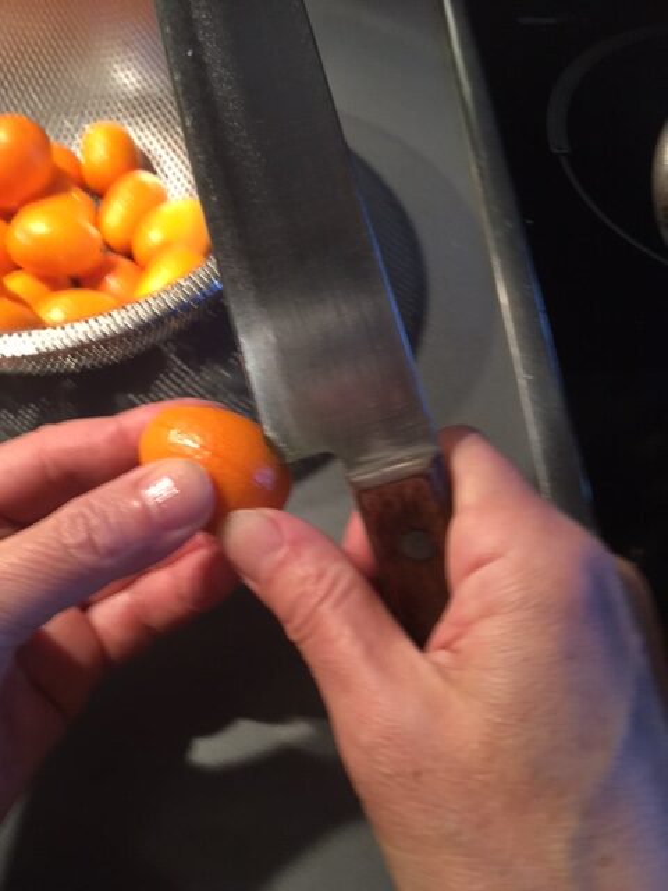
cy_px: 446
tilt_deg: -63.7
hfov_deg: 48.2
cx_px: 334
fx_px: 746
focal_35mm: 29
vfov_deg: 61.7
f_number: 2.2
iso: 250
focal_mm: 4.15
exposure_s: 1/17
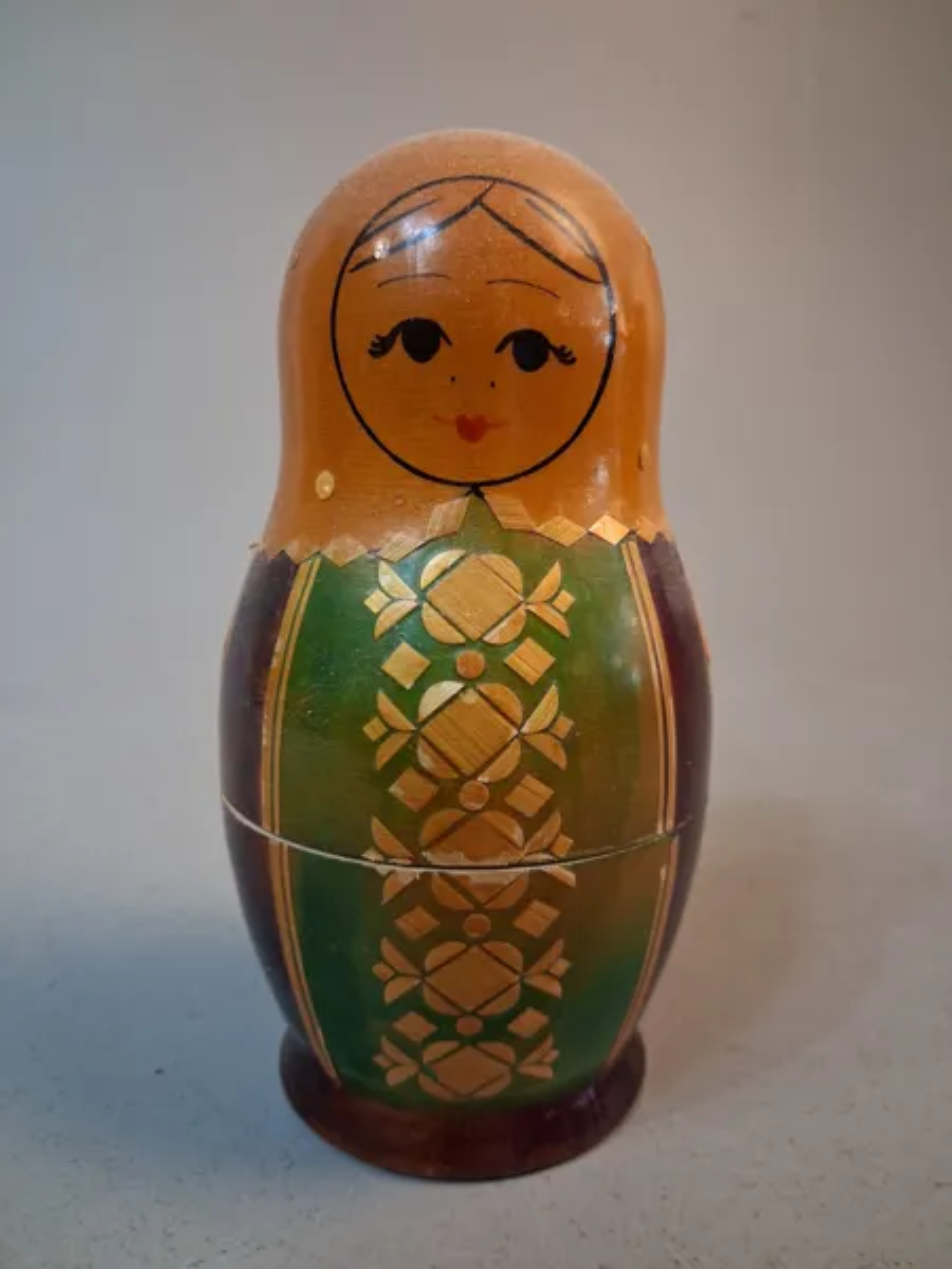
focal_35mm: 27
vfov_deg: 65.3
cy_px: 634
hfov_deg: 51.4
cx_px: 476
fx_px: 990
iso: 500
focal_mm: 4
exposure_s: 1/50
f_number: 1.8
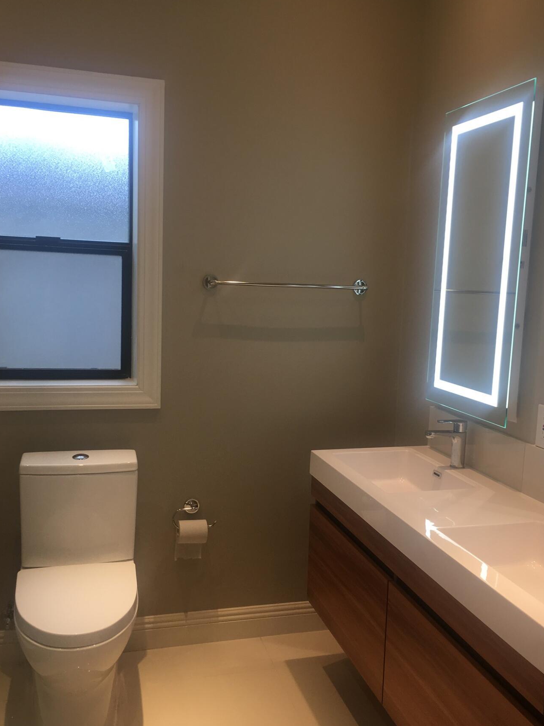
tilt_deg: -7.1
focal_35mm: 34
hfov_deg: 41.8
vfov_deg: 54.0
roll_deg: -2.2
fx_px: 713
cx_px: 294
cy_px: 373
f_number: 2.2
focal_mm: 4.15
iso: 32
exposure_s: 1/40
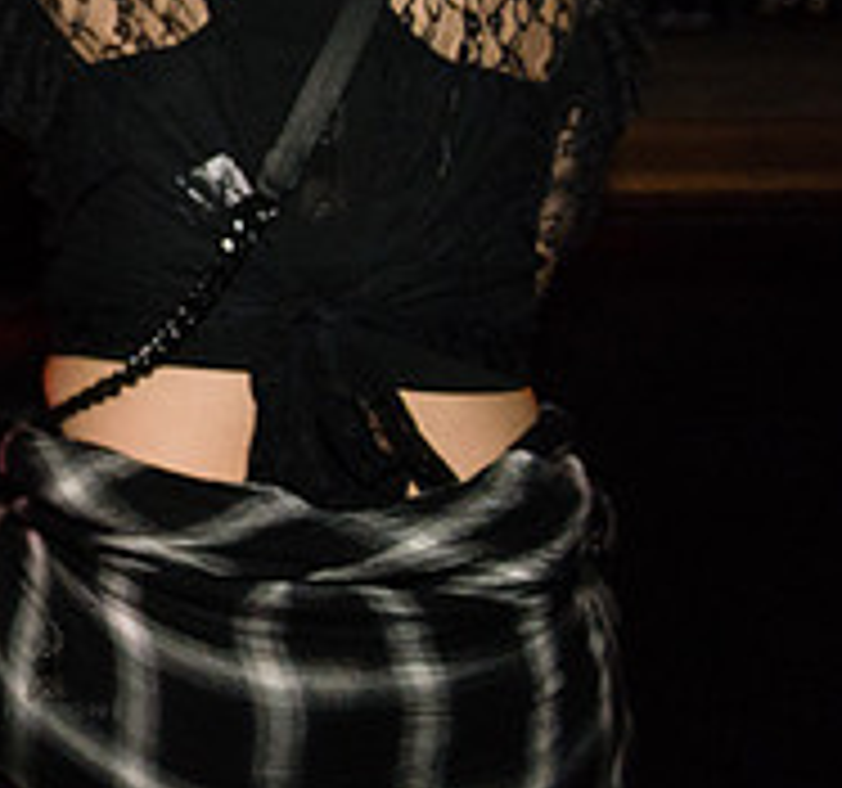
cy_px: -59
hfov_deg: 18.6
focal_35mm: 76
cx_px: -652
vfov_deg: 21.0
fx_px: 2025
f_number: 2.8
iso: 3200
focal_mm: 24
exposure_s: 1/320
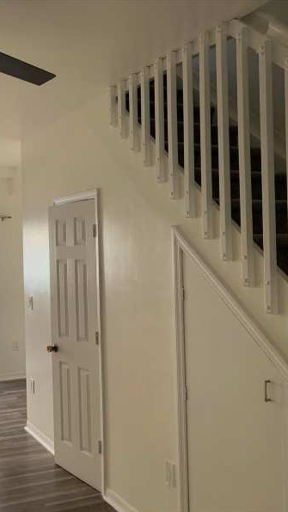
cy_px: 256
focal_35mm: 38
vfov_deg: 52.8
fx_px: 516
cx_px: 33
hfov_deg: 29.9
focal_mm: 4.25
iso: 32
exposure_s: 1/122
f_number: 1.8
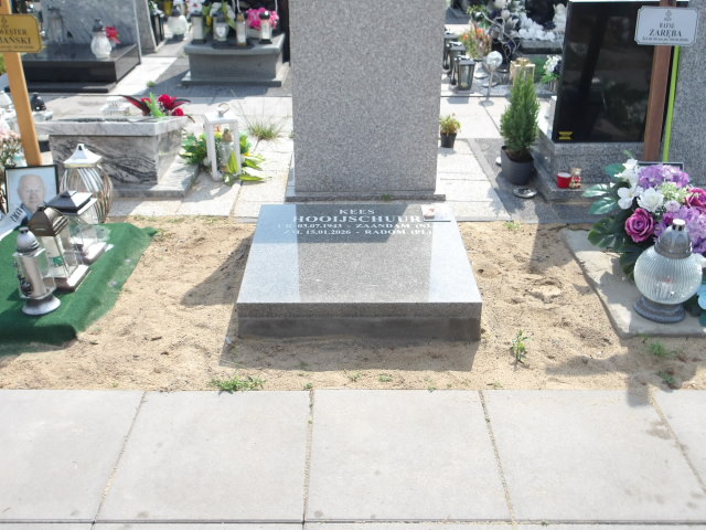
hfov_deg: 54.0
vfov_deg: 41.8
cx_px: 353
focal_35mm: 34
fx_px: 693
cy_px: 265
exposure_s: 1/60
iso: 100
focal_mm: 6.1
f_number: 11.6
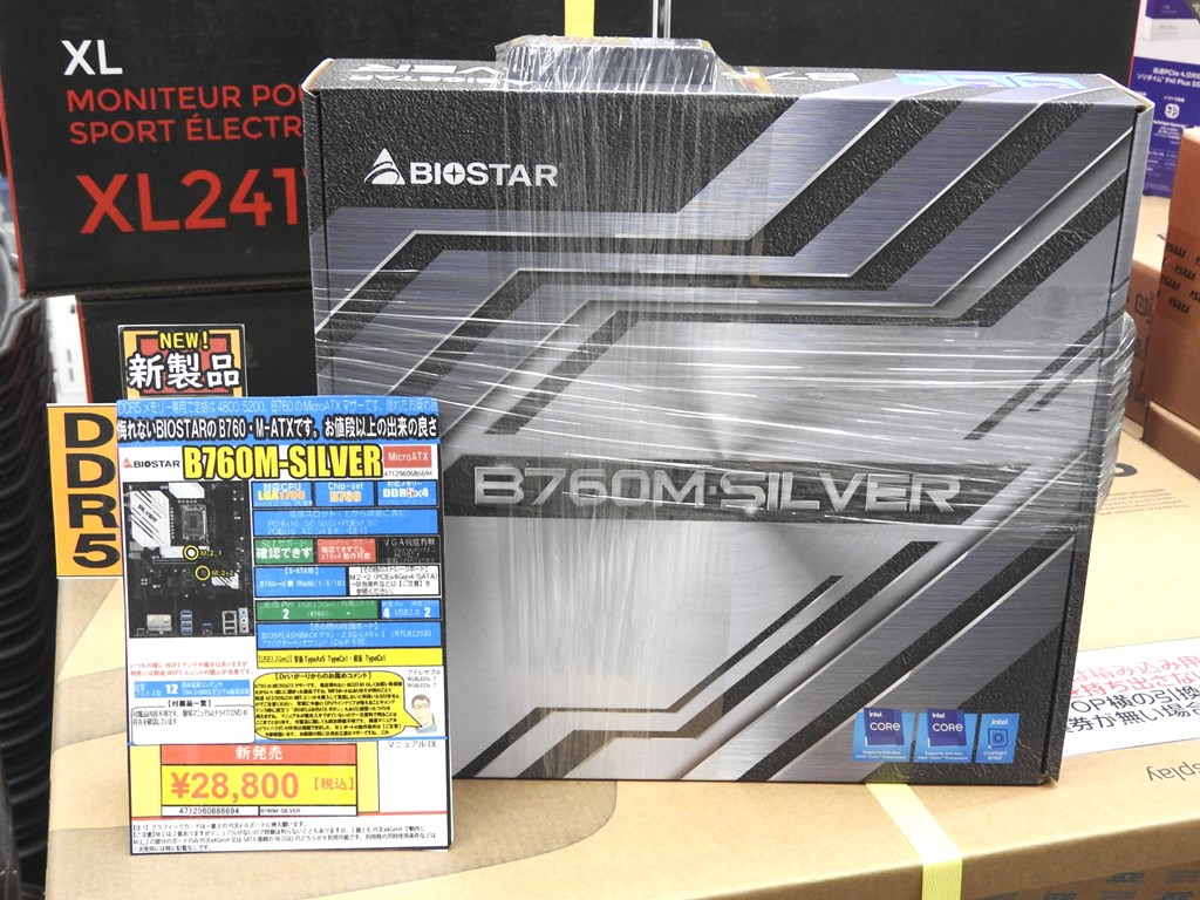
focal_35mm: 50
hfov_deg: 38.2
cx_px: 600
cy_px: 450
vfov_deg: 29.1
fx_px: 1733
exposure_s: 1/30
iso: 400
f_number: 4
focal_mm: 9
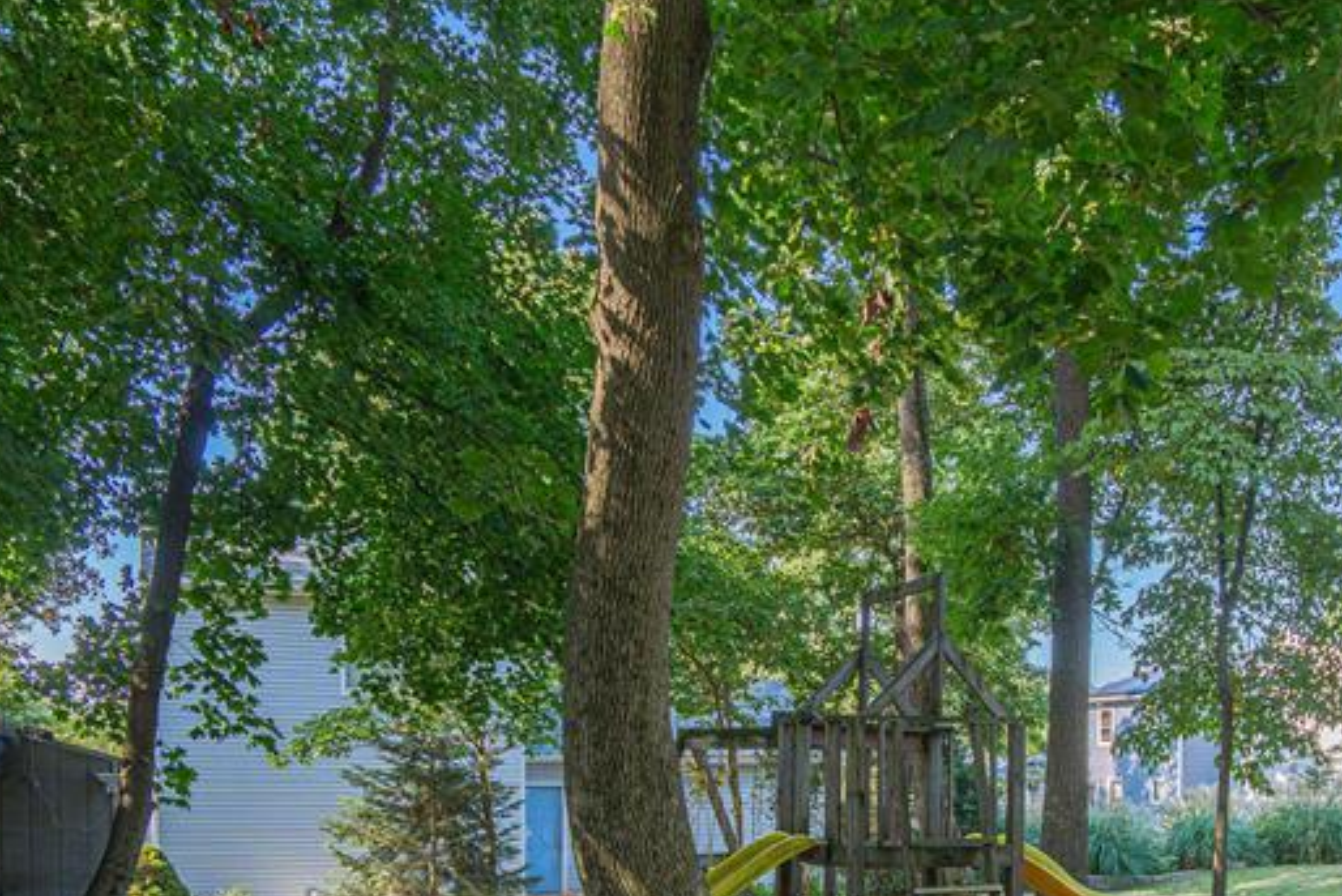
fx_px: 1417
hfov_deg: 50.2
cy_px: 812
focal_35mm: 38
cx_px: 835
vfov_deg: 33.2
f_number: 4
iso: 320
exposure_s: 1/800
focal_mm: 18
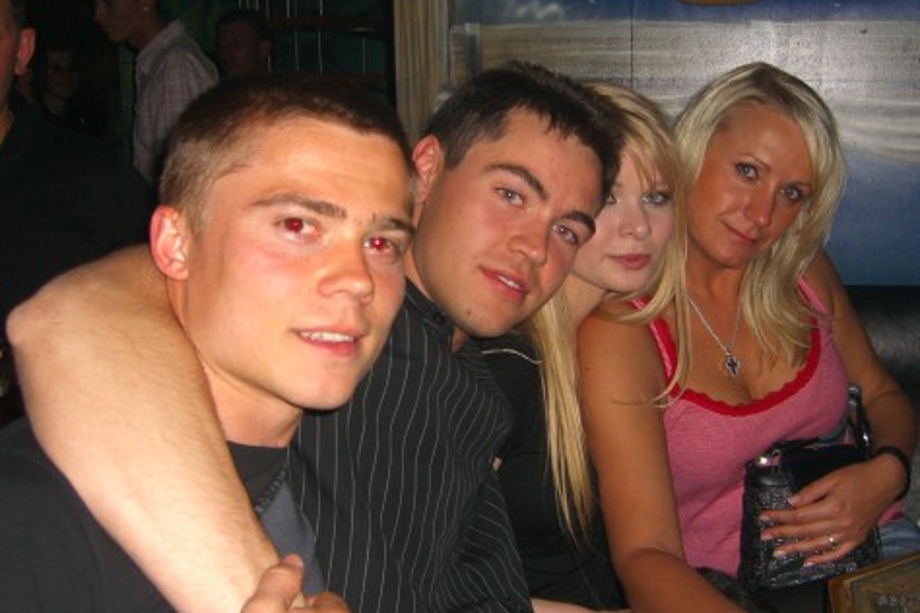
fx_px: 1278
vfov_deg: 27.0
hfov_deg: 39.6
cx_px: 509
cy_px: 314
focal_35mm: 50
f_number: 2.8
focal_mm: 7.9
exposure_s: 1/60
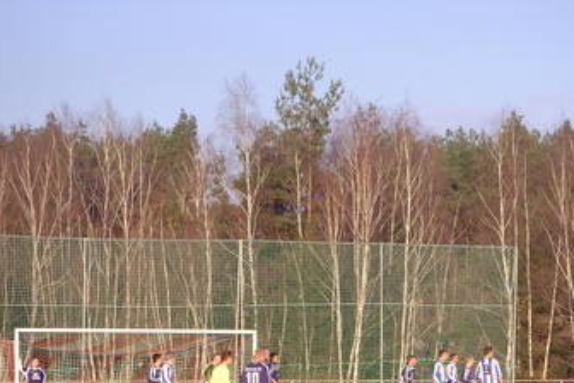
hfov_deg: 11.4
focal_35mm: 181
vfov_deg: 7.6
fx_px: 2886
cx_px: 340
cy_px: 319
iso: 80
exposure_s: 1/250
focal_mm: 19.8
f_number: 4.5
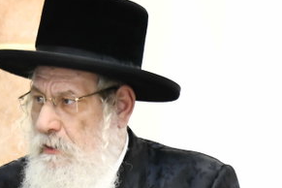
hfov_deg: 4.7
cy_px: 278
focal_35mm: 442
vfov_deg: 3.1
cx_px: 67
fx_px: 3462
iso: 2000
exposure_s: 1/125
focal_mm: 92
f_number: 5.3
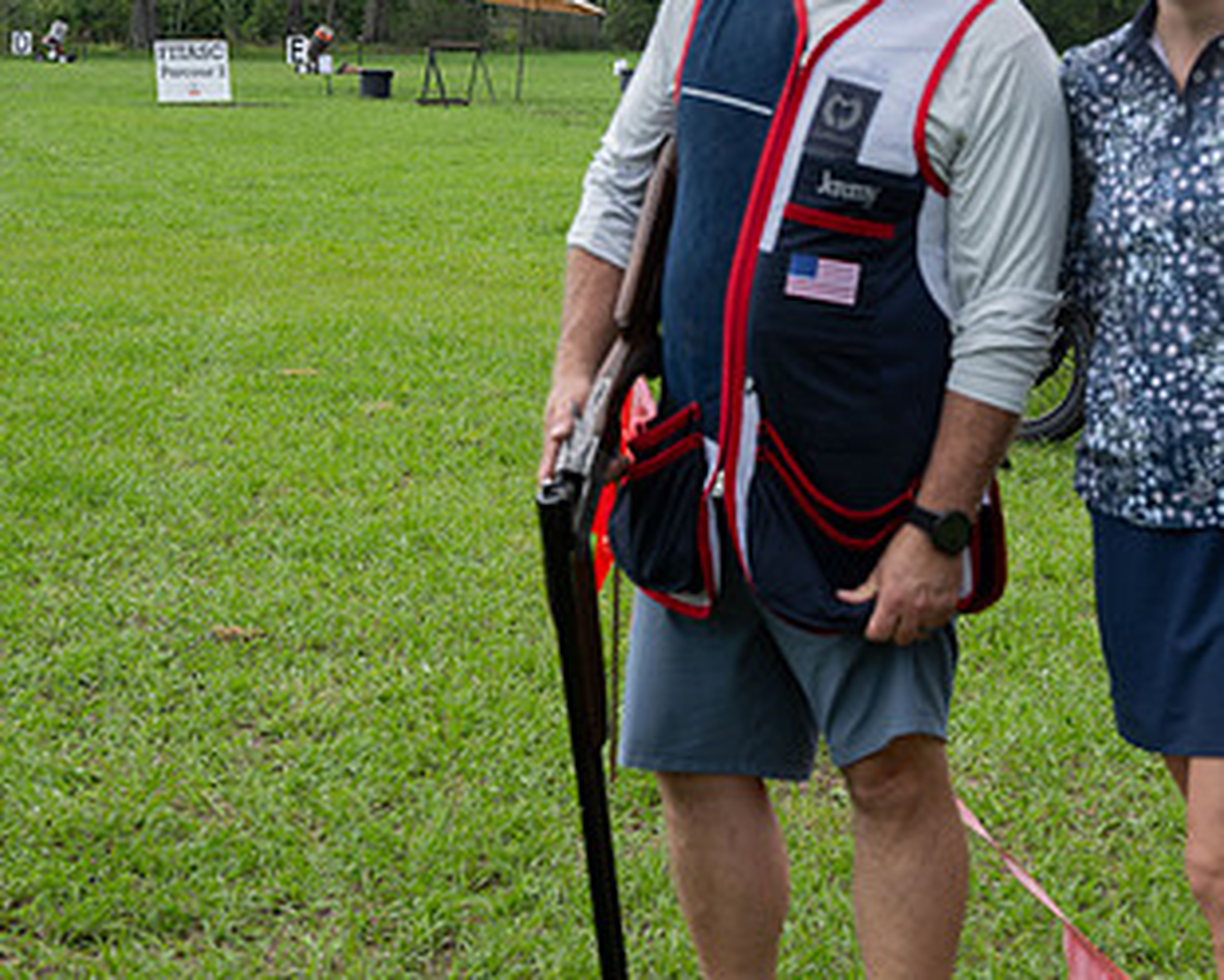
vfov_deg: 16.8
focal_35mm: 91
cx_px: 921
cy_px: 274
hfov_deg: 20.9
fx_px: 3298
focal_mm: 52
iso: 125
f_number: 6.3
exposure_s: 1/100
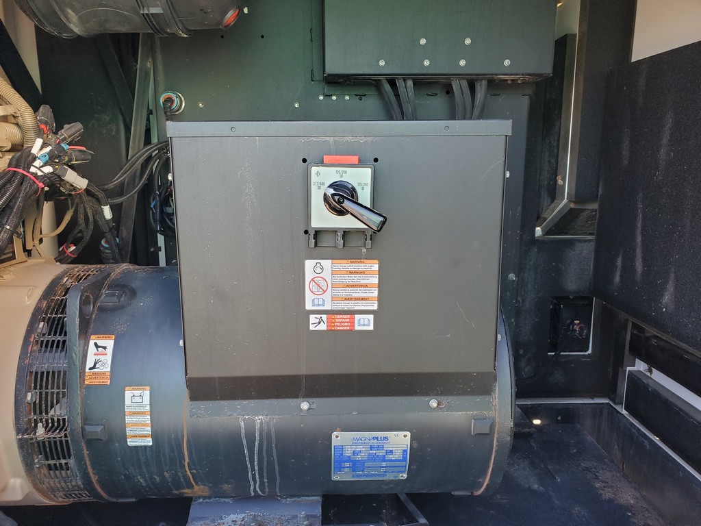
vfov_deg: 53.1
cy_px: 263
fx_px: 527
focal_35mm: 26
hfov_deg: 67.3
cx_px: 350
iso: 125
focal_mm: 4.3
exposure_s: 1/100
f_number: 2.4
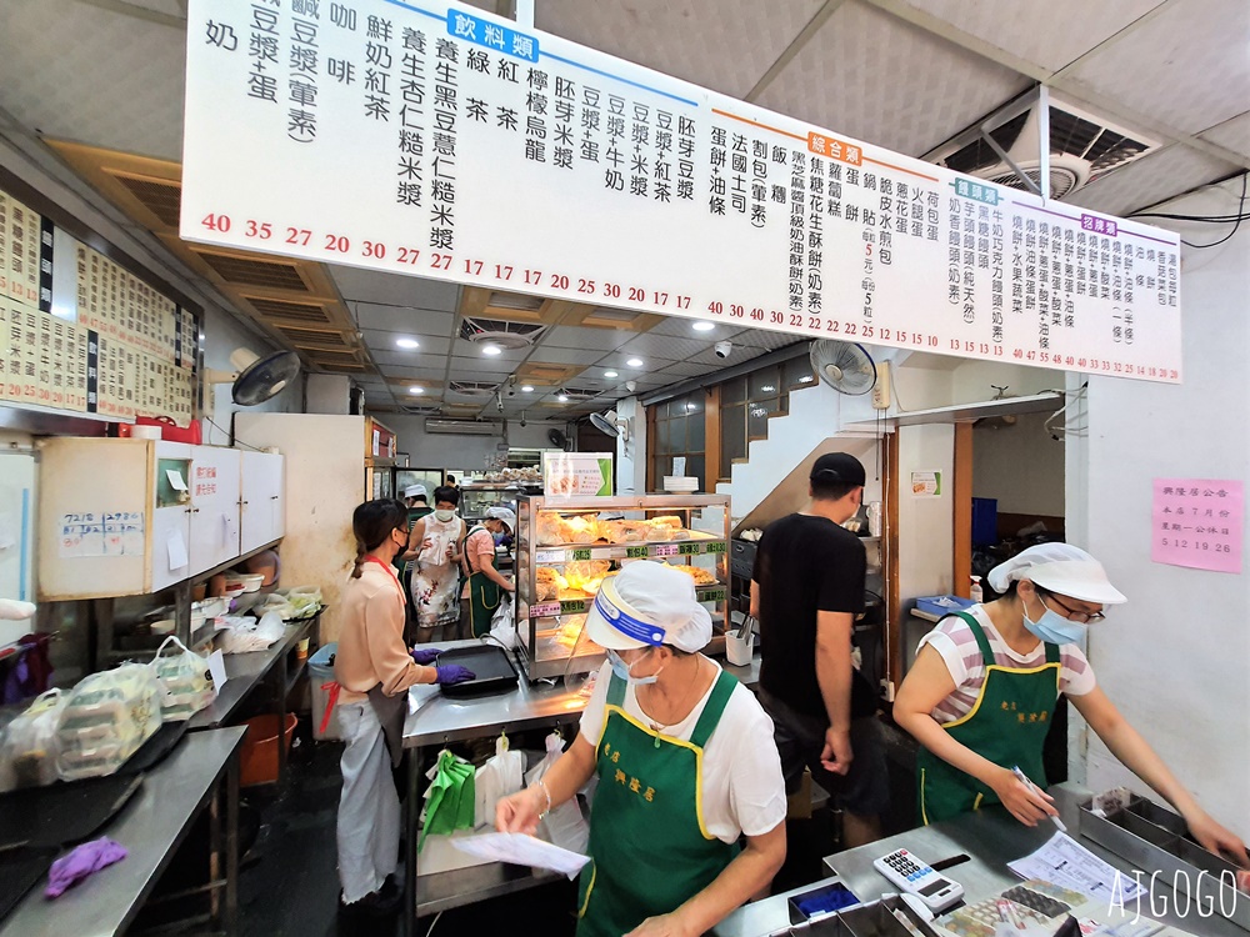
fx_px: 469
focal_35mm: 13
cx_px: 625
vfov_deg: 89.9
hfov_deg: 106.2
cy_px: 468
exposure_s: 1/60
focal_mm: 1.74
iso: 160
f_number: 2.2
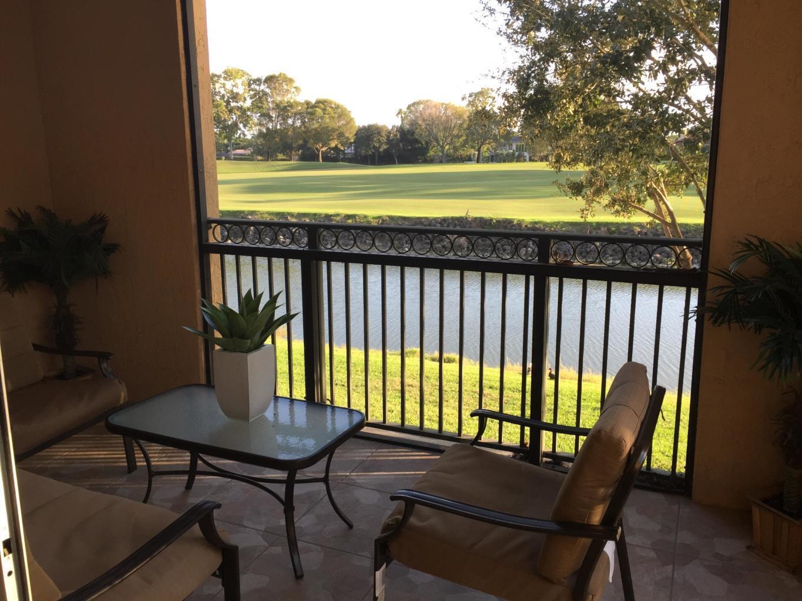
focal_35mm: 29
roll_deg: +0.6
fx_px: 672
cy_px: 300
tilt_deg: -13.2
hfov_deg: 61.7
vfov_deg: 48.2
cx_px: 401
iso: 32
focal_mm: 4.15
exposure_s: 1/120
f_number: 2.2
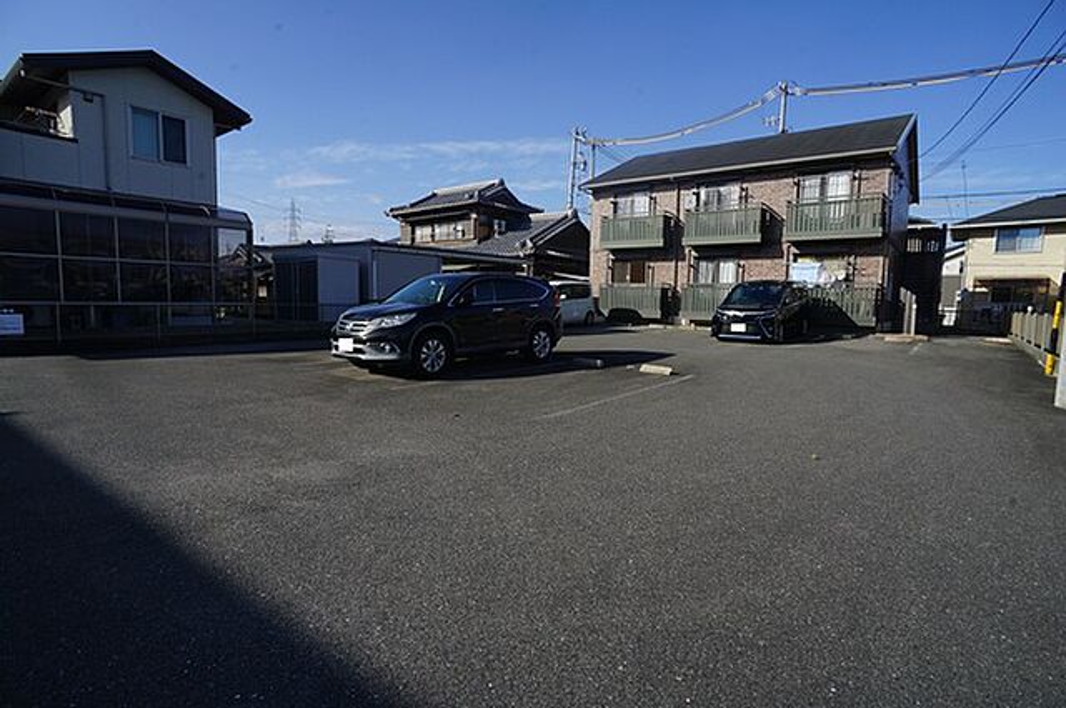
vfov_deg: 53.0
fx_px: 710
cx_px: 533
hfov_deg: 73.8
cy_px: 354
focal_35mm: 24
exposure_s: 1/100
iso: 100
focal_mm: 16
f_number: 14
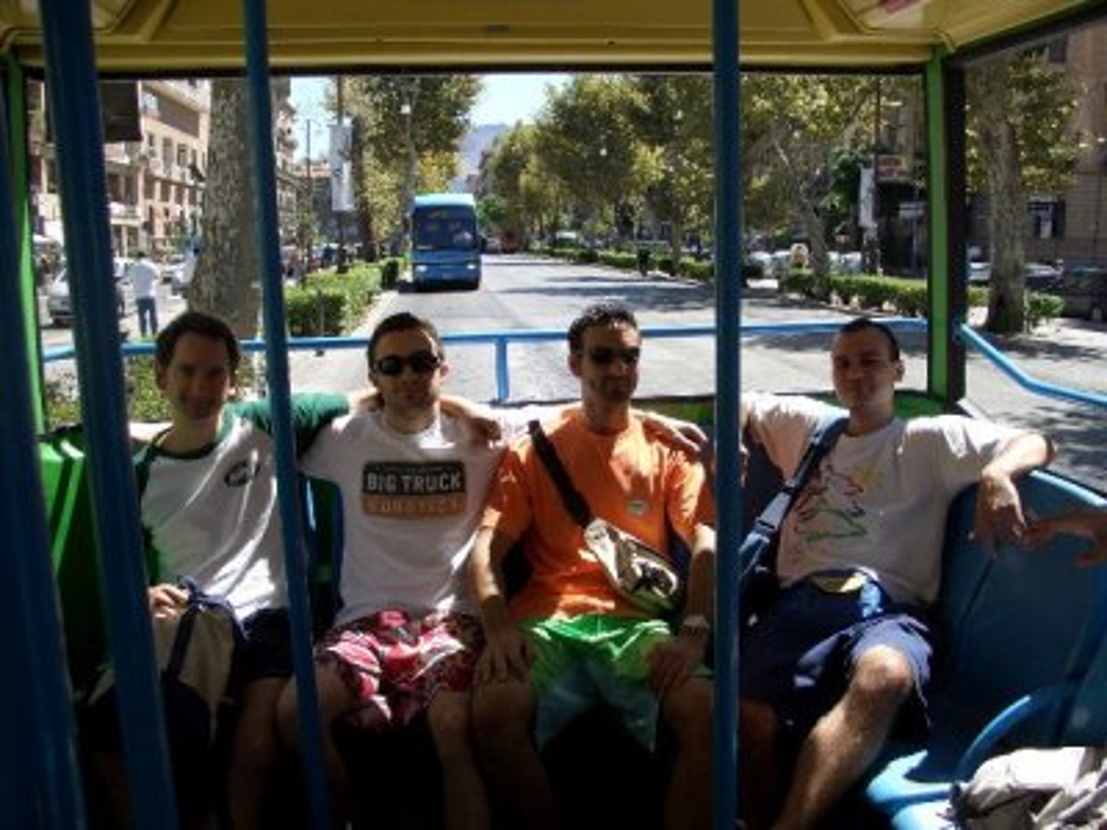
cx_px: 554
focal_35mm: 33
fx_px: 1055
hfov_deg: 55.4
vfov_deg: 42.9
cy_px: 415
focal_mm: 7.1
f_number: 3.2
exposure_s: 1/400
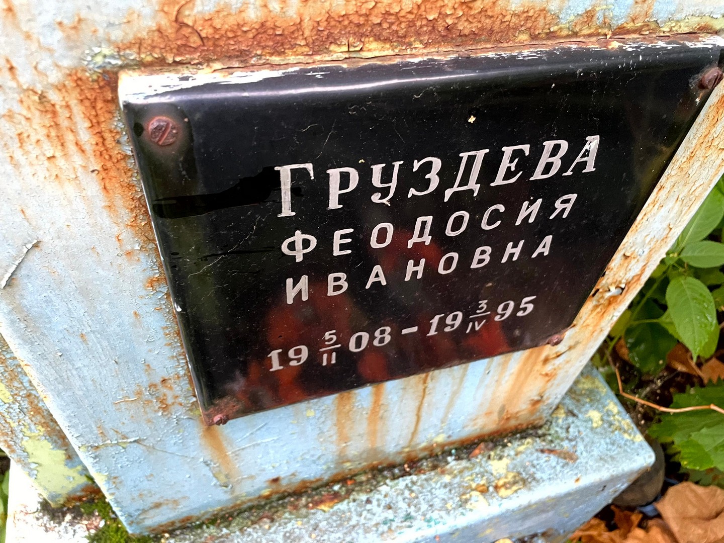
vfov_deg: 53.1
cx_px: 362
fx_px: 544
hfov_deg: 67.3
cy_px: 272
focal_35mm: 26
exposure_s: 1/60
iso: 200
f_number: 1.6
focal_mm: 4.2
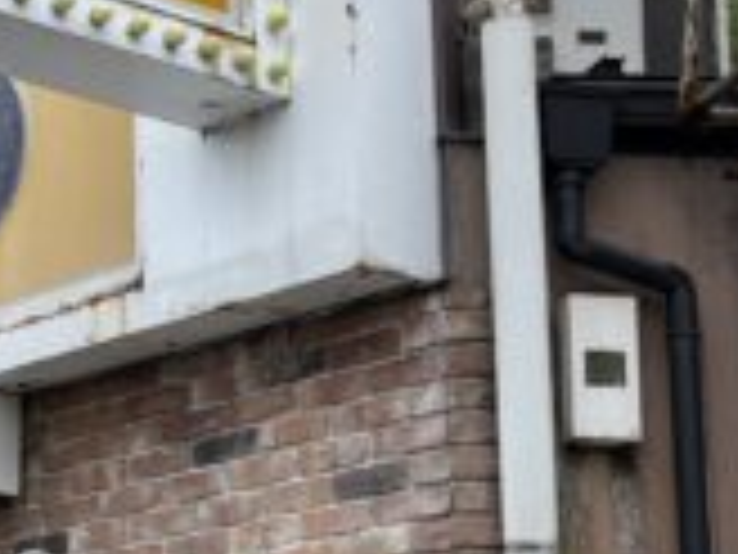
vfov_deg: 12.7
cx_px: -146
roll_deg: +0.6
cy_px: 547
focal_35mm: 115
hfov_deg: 16.4
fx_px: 2452
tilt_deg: +10.5
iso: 125
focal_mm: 5.96
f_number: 1.6
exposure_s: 1/76
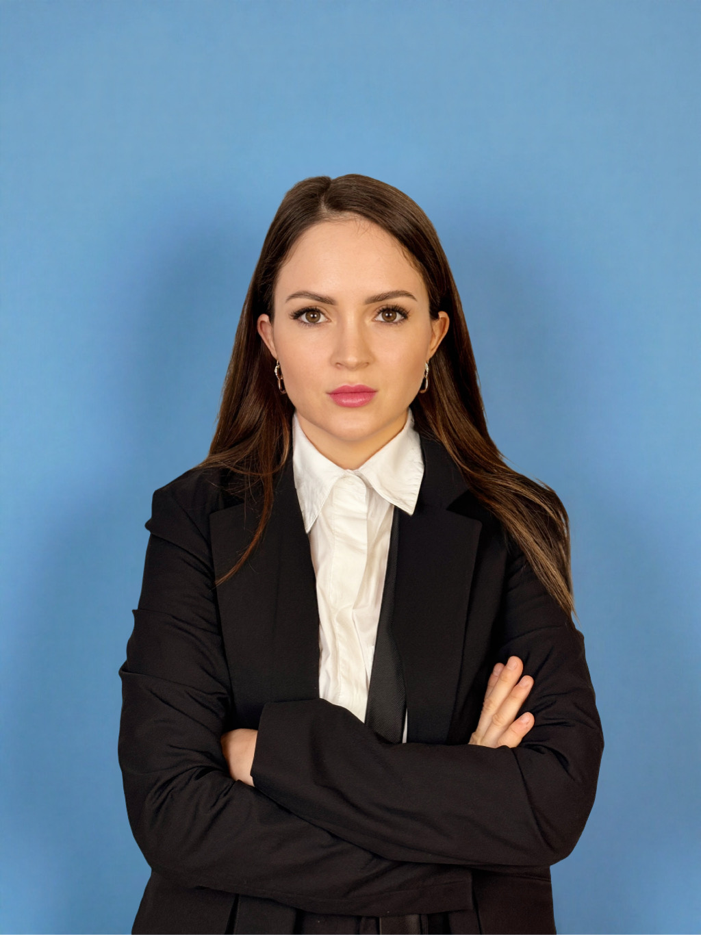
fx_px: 1296
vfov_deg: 39.7
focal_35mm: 48
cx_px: 350
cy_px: 468
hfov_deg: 30.3
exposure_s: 1/120
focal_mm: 6.76
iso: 64
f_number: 1.78
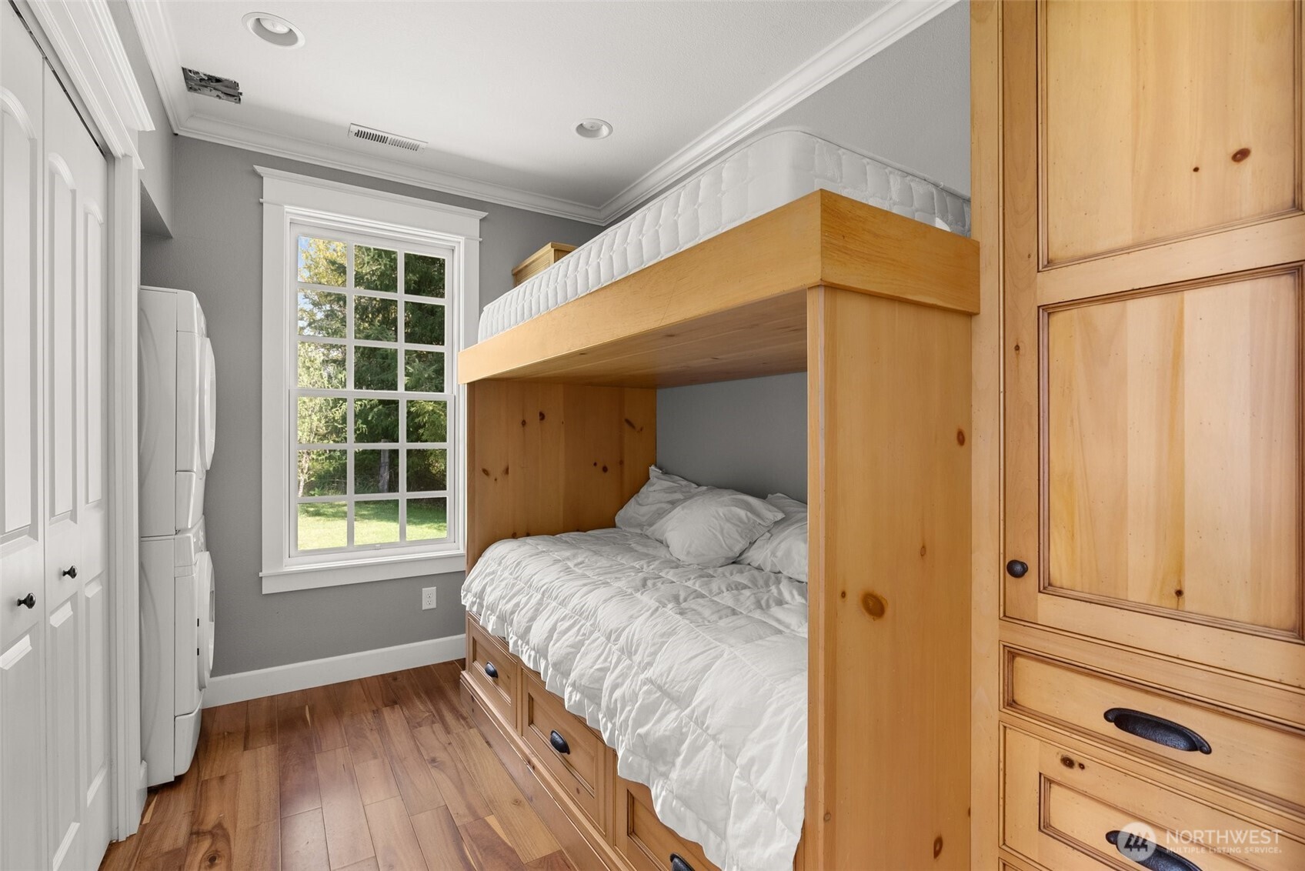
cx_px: 652
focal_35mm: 16
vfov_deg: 73.8
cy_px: 436
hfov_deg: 96.7
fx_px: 580
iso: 500
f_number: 8
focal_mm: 16
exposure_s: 1.3
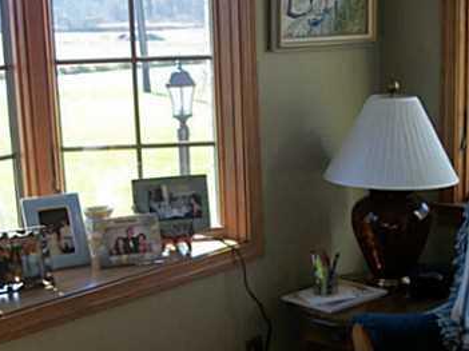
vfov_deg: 19.8
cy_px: 314
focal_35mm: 73
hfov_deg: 26.6
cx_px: 278
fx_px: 989
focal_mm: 5.7
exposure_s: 1/100
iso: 80
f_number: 2.9
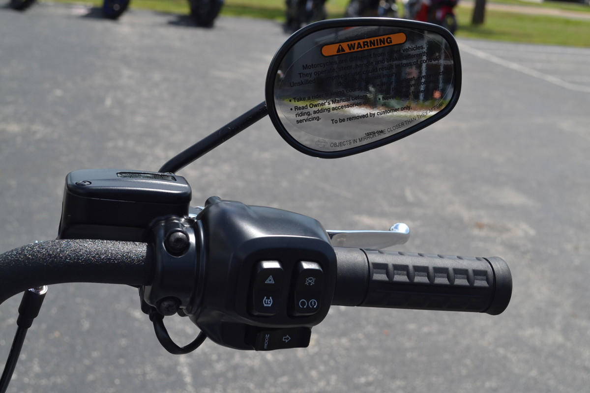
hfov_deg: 37.9
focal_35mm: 52
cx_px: 295
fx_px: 860
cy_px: 196
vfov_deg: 25.8
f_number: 8
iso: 100
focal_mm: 35
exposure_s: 1/250
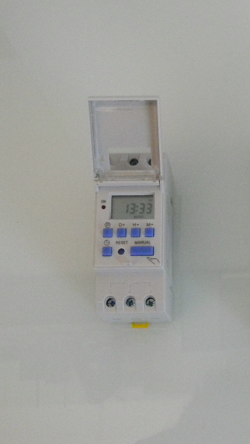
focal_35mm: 60
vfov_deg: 34.9
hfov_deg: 19.4
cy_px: 221
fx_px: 707
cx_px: 260
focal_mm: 7.3
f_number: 3.8
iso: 200
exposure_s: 1/41.3
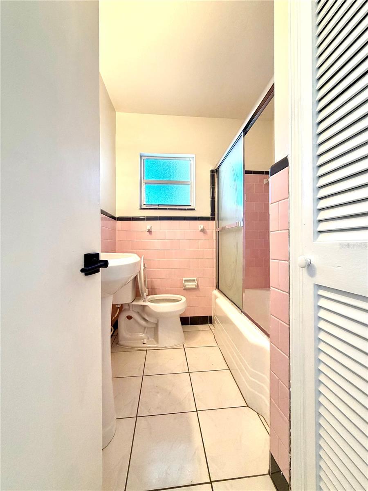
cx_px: 184
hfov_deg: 85.7
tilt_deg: -0.3
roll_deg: +0.5
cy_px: 246
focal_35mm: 14
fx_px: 198
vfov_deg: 102.1
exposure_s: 1/60
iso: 160
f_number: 2.2
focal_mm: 2.22
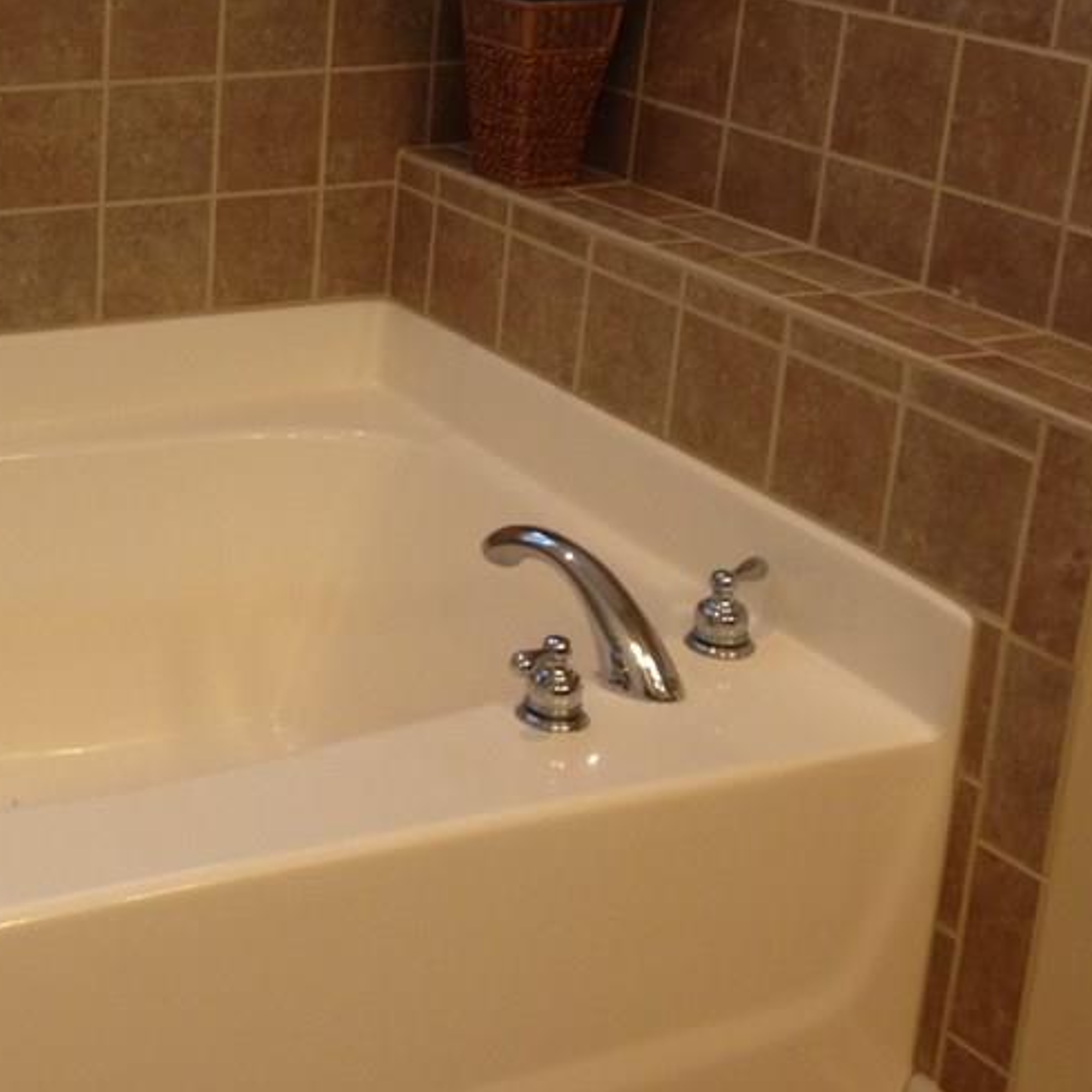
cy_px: 279
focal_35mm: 61
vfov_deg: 27.8
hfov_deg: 26.6
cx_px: 2
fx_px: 2177
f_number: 2.4
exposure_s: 1/20
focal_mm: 4.12
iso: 100
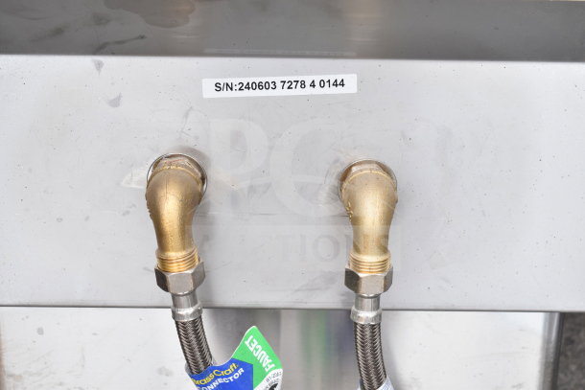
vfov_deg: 22.6
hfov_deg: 33.4
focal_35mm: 60
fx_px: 975
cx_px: 292
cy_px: 195
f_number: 6.3
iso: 200
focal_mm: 40
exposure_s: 1/160
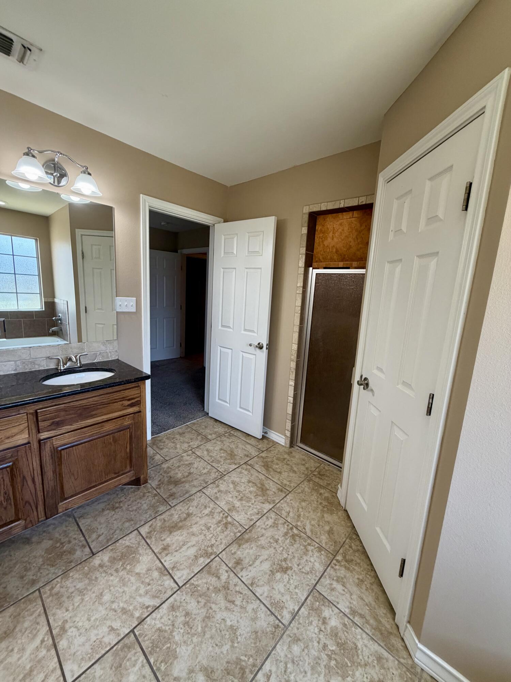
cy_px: 341
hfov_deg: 85.7
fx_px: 276
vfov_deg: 102.1
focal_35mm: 14
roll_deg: -3.3
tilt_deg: -9.1
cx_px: 256
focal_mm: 2.22
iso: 250
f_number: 2.2
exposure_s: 1/120
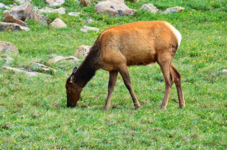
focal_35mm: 300
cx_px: 114
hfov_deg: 6.9
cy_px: 75
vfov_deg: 4.6
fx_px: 1887
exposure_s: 1/125
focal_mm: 200
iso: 200
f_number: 11
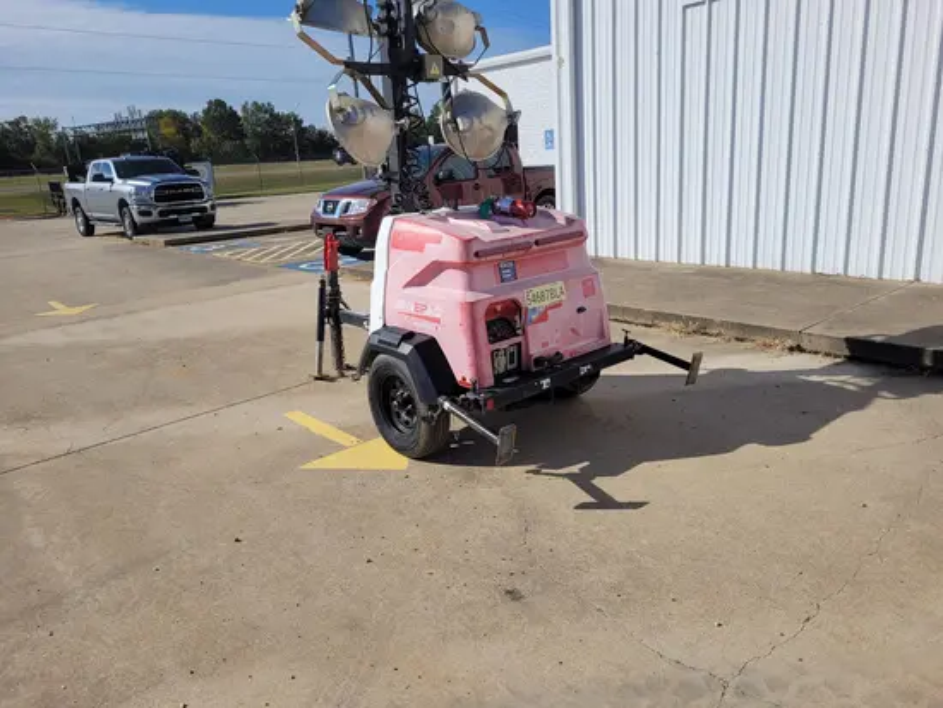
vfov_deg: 53.1
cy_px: 354
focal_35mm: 26
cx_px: 472
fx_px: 709
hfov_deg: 67.3
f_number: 1.8
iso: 40
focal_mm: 5.4
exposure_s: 1/4529
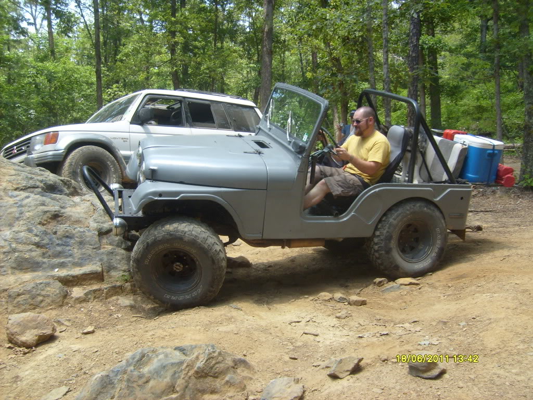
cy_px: 200
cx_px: 266
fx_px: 539
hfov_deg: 52.6
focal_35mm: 35
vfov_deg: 40.7
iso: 80
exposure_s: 1/60
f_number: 7.1
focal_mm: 5.8
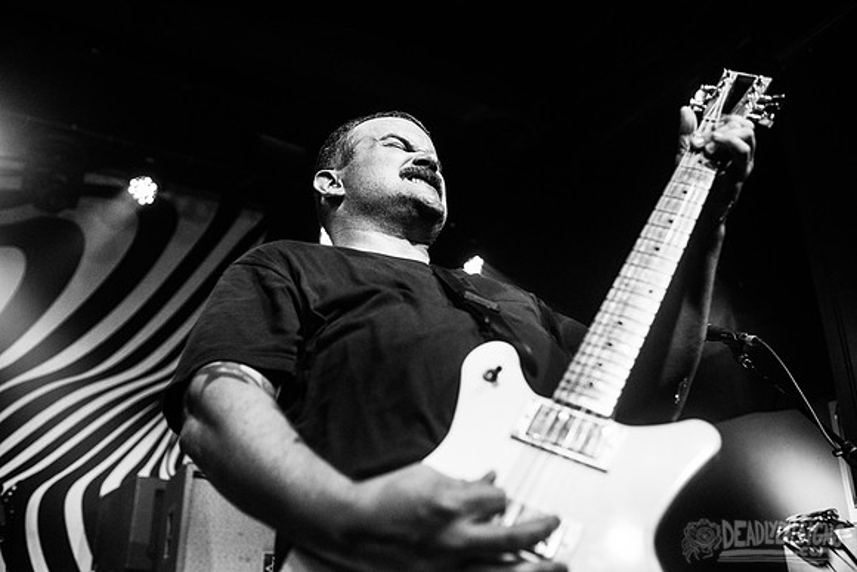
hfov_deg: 54.4
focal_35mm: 35
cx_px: 428
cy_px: 286
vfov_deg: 37.9
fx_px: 833
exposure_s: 1/400
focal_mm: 35
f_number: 3.2
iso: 3200
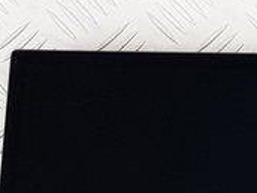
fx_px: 1151
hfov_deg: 10.8
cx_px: 616
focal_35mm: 155
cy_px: 112
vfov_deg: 9.6
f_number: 1.7
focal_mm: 4.2
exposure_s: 1/106
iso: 40
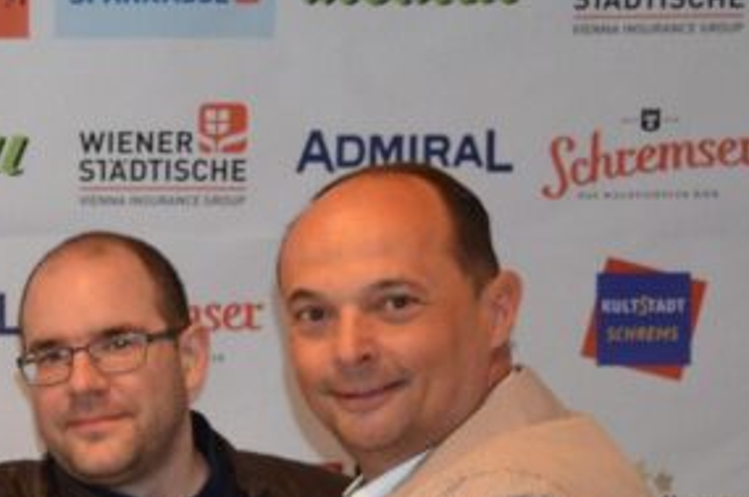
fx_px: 2571
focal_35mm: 124
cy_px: 628
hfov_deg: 15.3
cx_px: -373
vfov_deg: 10.8
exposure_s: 1/60
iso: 1400
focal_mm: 23
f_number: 3.8
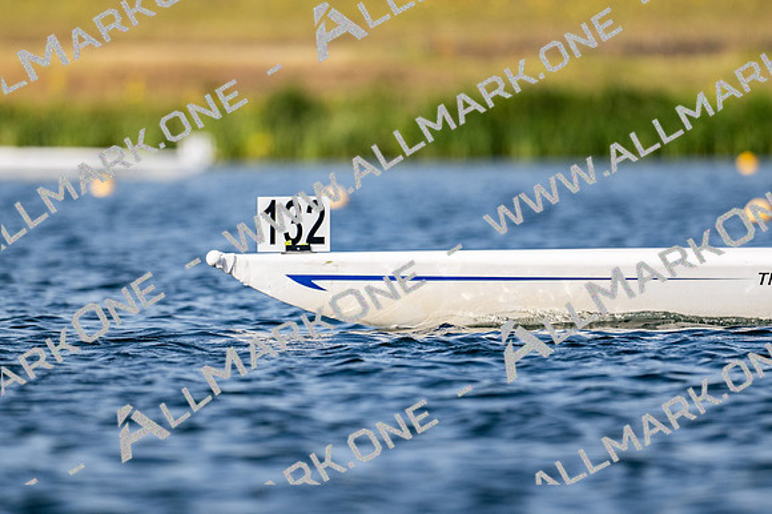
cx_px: 386
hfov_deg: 3.4
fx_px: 12859
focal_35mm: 600
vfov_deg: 2.3
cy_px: 257
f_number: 4.5
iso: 160
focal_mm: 400
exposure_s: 1/2500
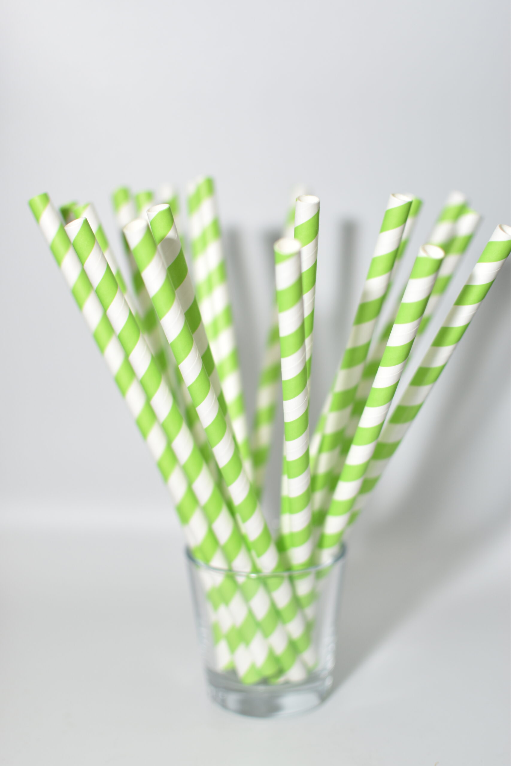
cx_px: 256
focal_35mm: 52
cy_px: 383
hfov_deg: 25.8
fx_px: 1118
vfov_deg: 37.8
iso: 200
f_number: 1.8
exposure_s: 1/200
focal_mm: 35
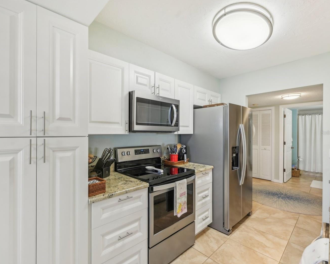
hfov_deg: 92.5
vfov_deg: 80.4
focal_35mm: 16
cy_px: 133
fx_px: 156
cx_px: 142
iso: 400
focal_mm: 14
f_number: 8
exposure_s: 1/25
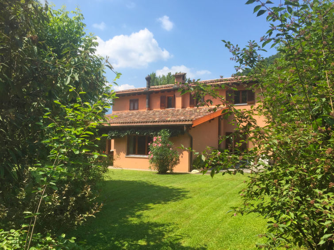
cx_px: 167
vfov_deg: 48.2
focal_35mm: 29
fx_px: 280
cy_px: 125
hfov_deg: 61.7
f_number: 2.2
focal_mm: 4.15
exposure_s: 1/1647
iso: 32
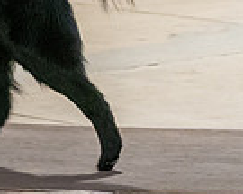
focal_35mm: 582
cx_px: -93
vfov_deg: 2.7
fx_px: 4186
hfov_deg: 3.3
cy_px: -99
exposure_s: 1/250
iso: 6400
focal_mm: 124
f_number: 3.5
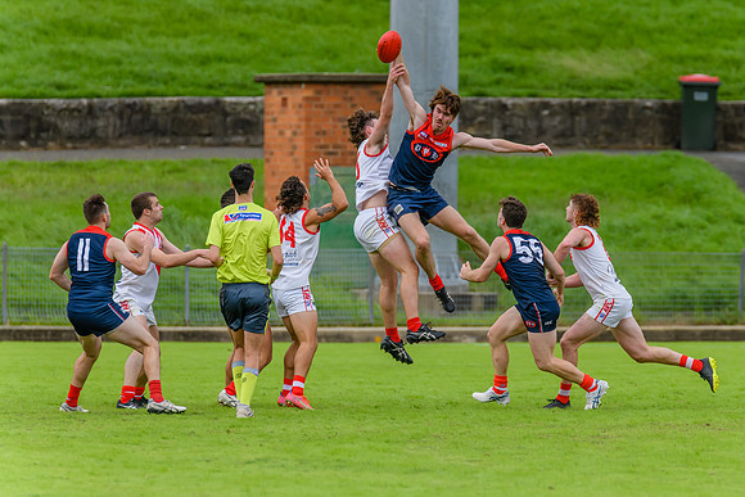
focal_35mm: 499
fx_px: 10335
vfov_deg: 2.8
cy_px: 224
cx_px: 441
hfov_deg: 4.1
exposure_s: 1/2500
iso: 800
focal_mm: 420
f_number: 5.6
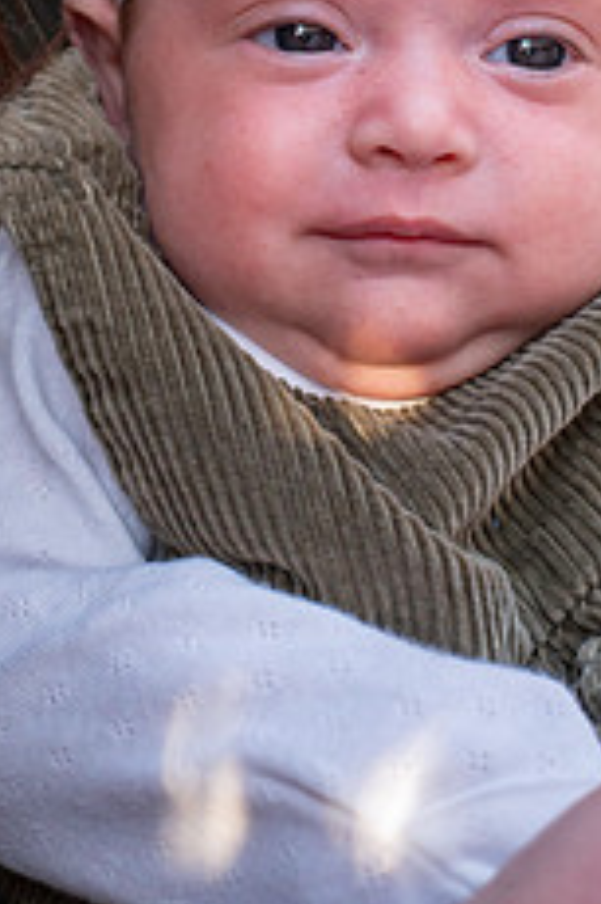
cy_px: 122
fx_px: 2458
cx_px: 320
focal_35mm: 98
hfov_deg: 13.9
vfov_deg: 20.5
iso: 3200
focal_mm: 50
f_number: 5
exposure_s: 1/1600
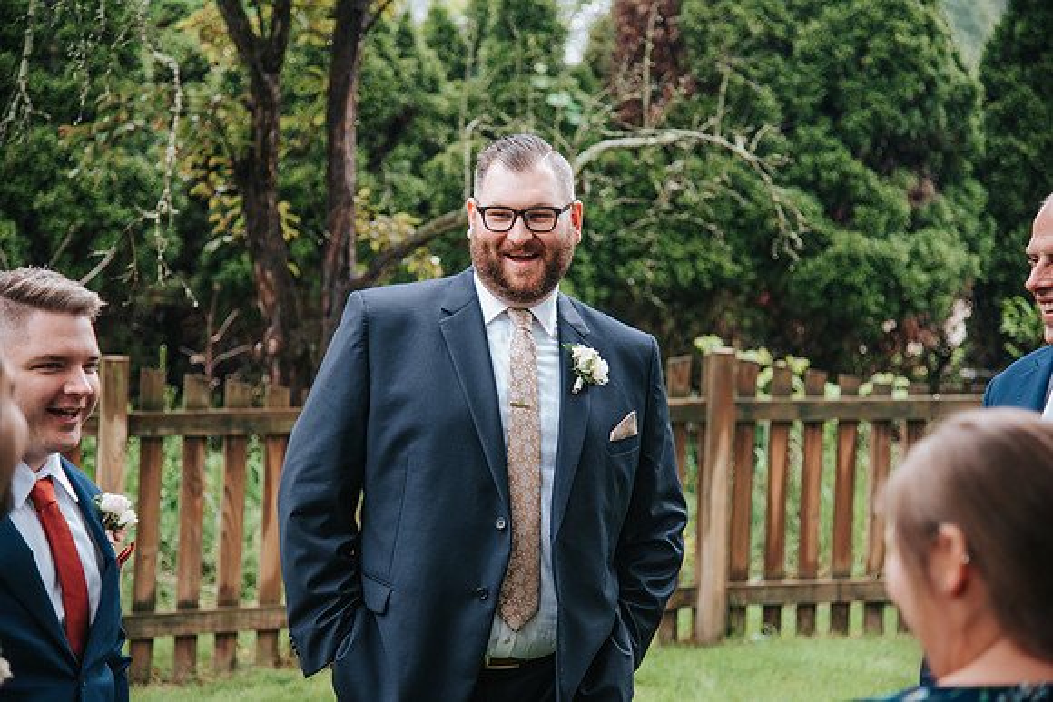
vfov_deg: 16.7
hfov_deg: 24.8
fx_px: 2399
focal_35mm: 82
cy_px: 351
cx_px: 526
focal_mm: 82
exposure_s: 1/250
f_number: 4
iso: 400
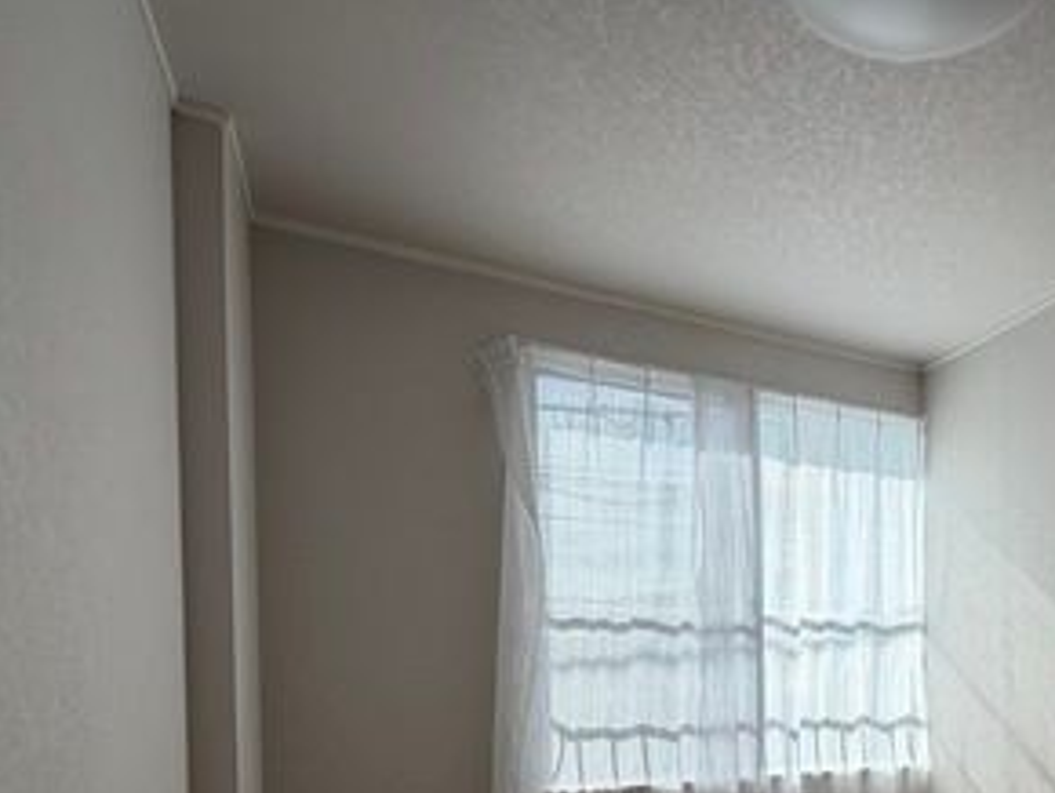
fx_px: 824
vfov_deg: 47.1
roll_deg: +1.0
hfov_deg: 60.2
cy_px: 691
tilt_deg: -1.6
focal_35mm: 27
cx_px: 840
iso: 50
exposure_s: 1/502
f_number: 2.2
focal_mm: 2.22
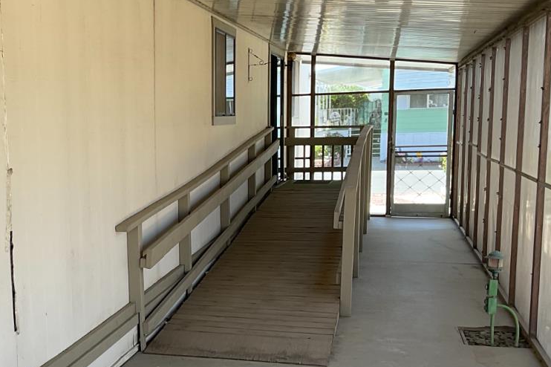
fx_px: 933
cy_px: 261
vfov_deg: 22.1
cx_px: 100
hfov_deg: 31.9
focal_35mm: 61
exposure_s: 1/124
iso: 16
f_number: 1.8
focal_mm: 3
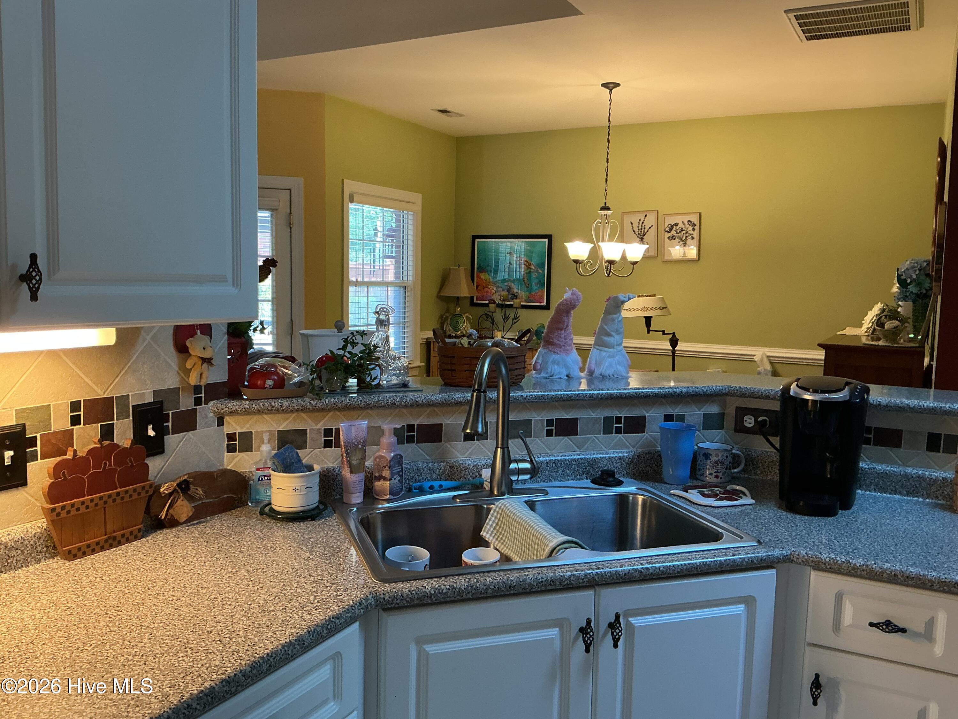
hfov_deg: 61.7
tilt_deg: -5.9
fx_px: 803
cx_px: 479
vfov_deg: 48.2
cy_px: 360
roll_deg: -0.2
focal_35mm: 29
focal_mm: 3
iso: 125
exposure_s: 1/60
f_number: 1.8
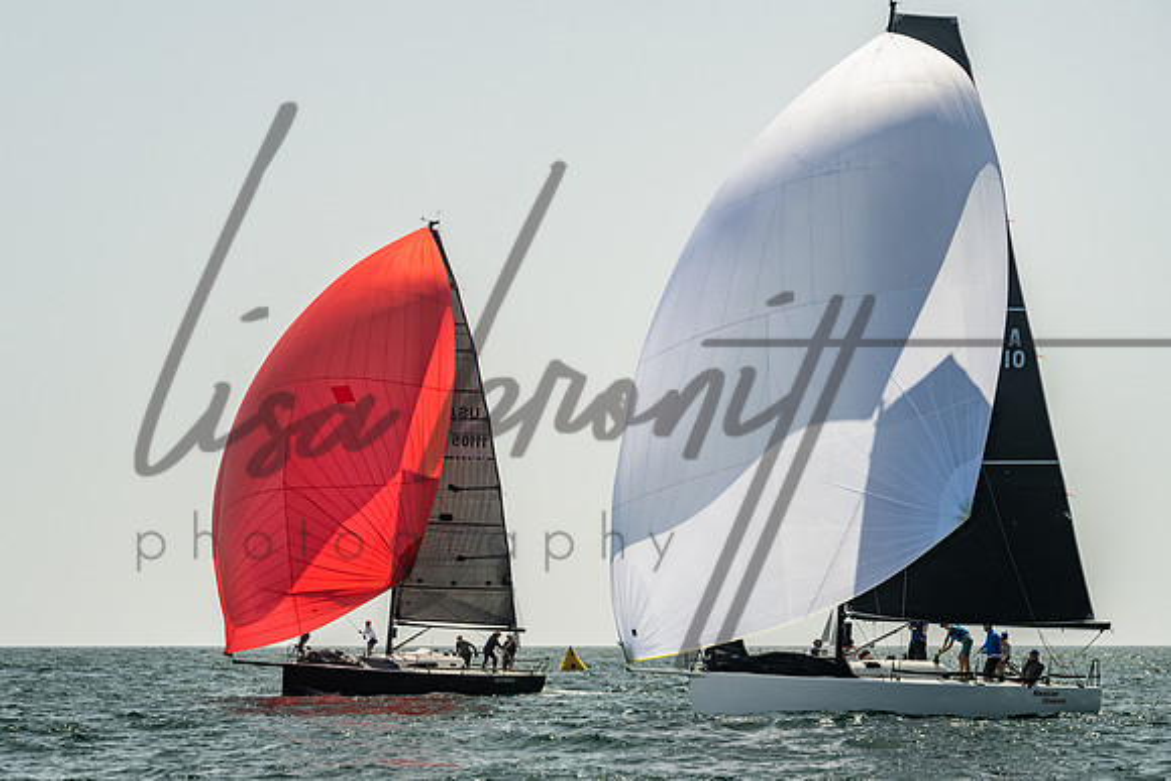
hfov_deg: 17.4
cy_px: 453
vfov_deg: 11.7
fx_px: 3818
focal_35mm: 117
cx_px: 531
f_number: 6.3
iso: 320
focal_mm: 92
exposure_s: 1/1600
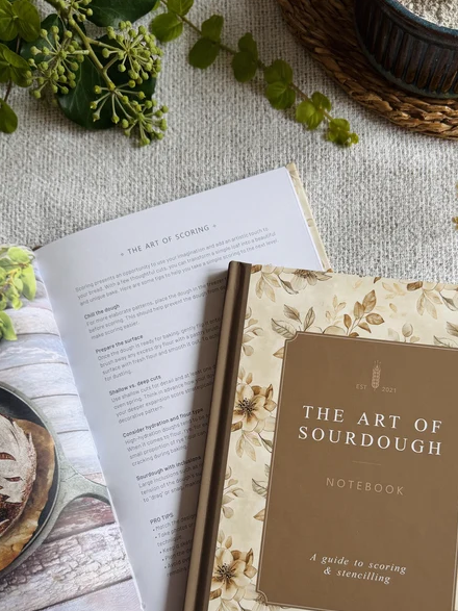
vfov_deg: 50.2
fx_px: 635
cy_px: 418
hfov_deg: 39.6
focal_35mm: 36
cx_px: 262
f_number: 1.8
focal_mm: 6.8
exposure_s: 1/121
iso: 100
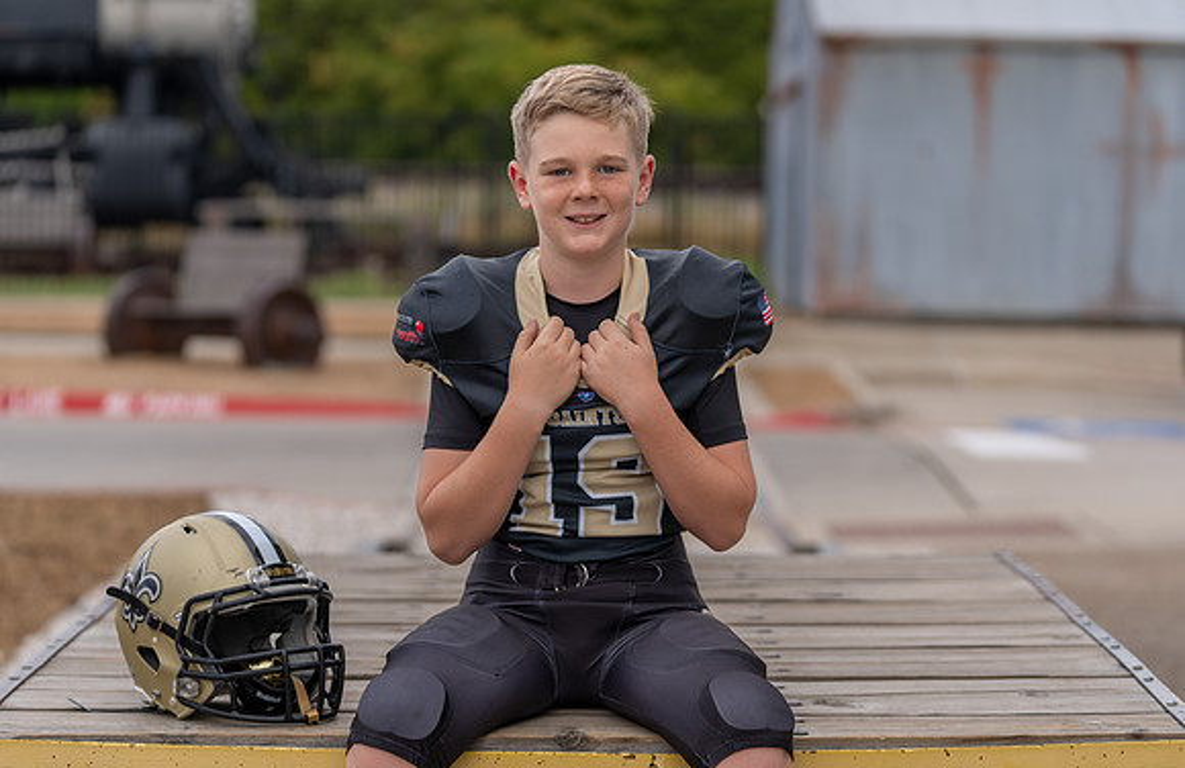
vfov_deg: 13.1
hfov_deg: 20.1
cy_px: 412
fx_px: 3348
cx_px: 609
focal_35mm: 103
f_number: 2.8
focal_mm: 93
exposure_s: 1/500
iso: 100
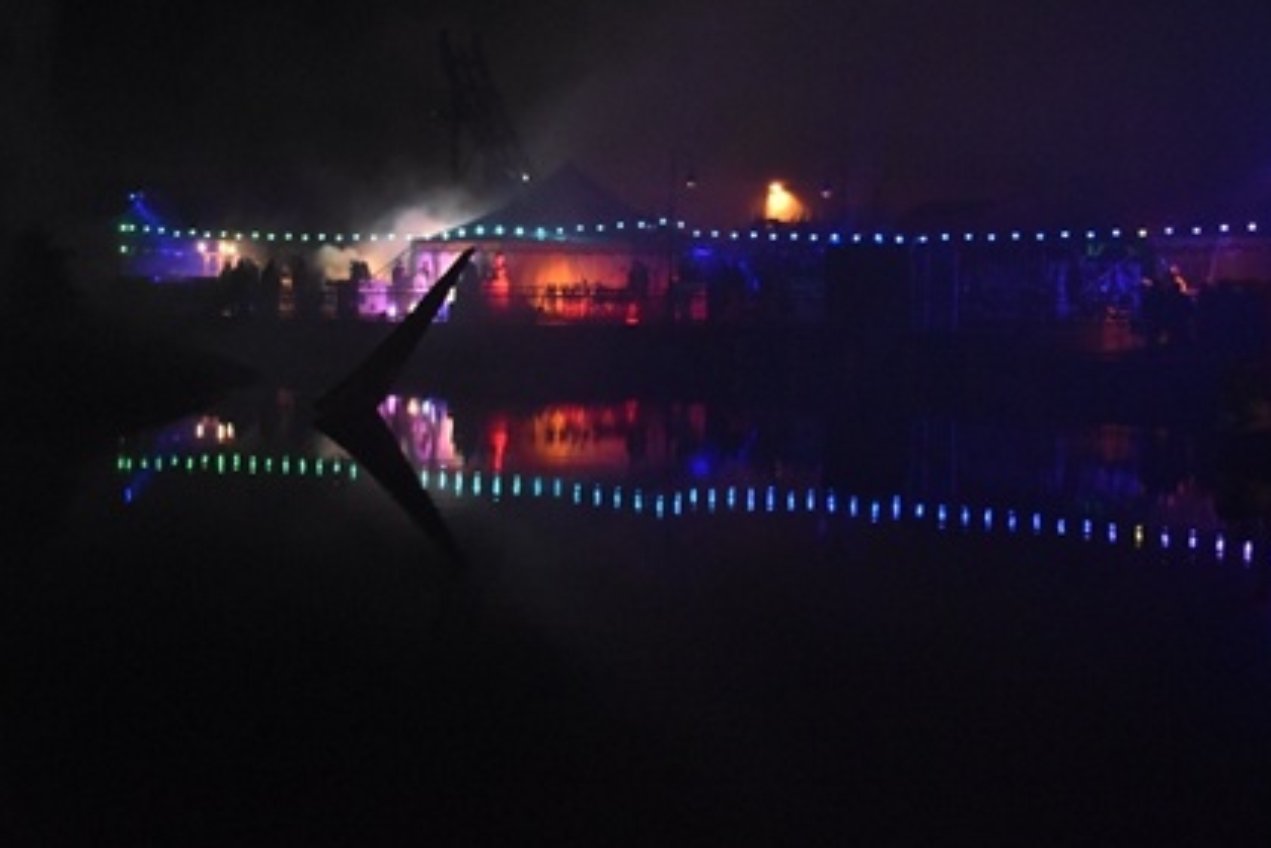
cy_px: 277
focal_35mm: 62
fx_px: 2190
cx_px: 763
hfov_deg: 32.3
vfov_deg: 21.8
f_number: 4.2
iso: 3200
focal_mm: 30
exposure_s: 1/30
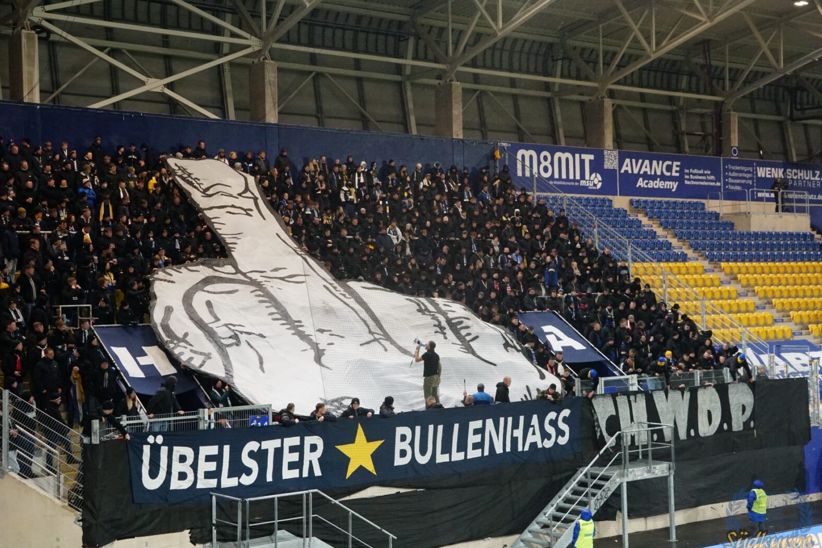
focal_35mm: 52
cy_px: 275
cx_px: 405
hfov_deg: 38.2
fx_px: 1187
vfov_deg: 26.0
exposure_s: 1/200
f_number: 8
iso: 5000
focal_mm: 34
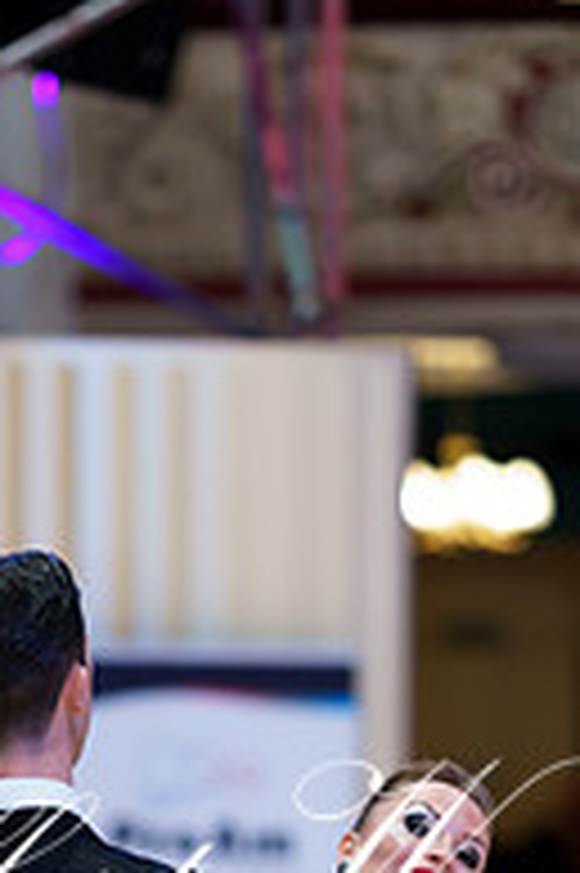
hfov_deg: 7.0
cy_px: 963
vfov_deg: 10.3
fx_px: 4769
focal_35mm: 197
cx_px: 139
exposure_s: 1/160
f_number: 1.4
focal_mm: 85
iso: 200
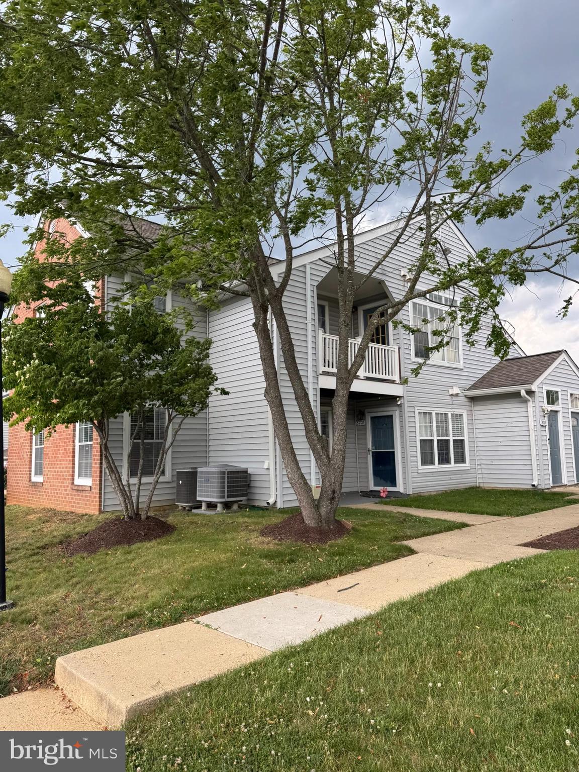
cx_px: 290
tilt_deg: +8.4
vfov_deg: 71.6
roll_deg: +2.2
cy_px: 386
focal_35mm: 24
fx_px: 535
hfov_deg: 56.8
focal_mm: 6.76
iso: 80
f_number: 1.78
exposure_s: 1/349
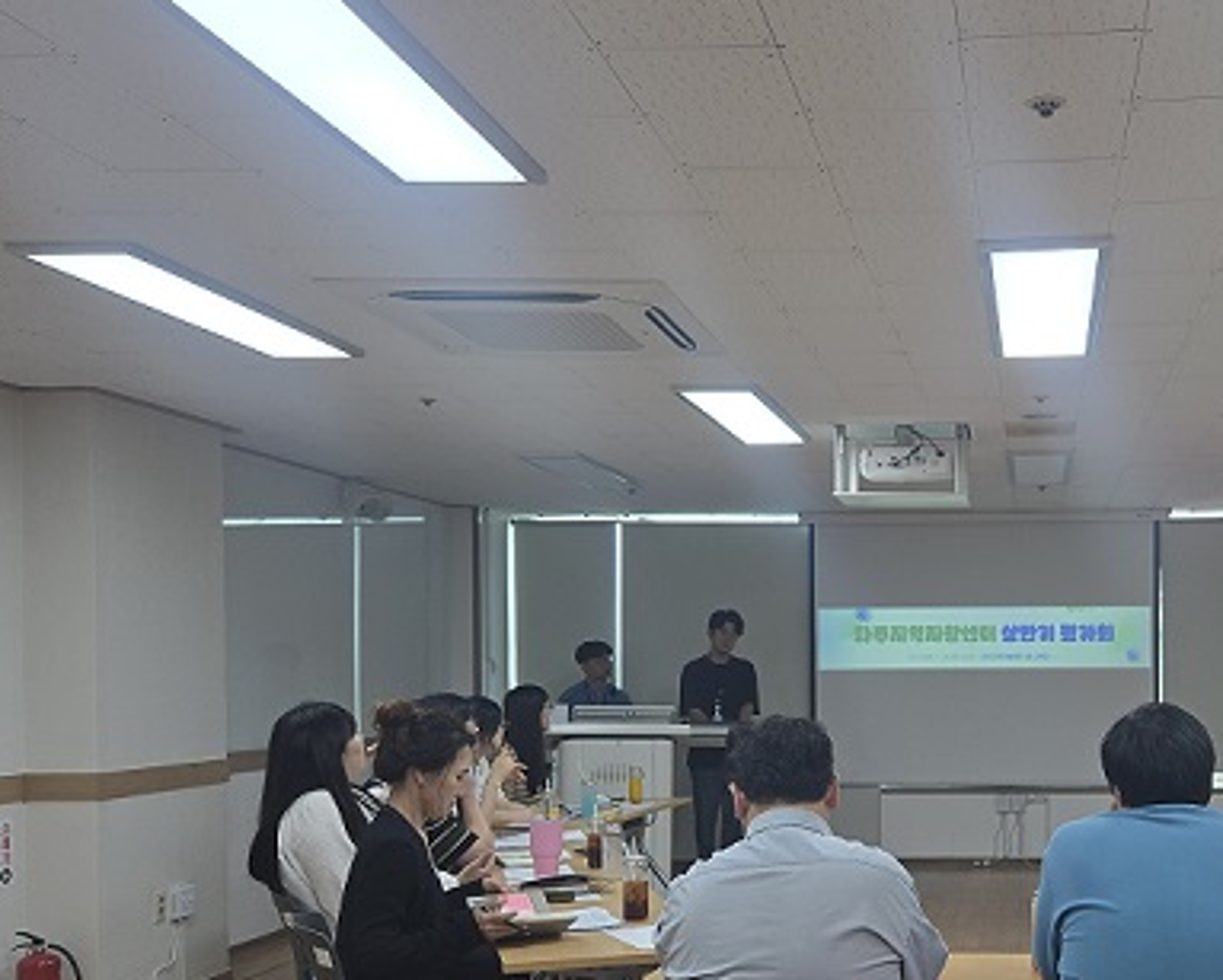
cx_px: 948
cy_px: 697
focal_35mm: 41
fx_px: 1485
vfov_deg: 35.9
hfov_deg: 43.0
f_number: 1.8
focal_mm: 5.4
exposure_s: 1/120
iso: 40
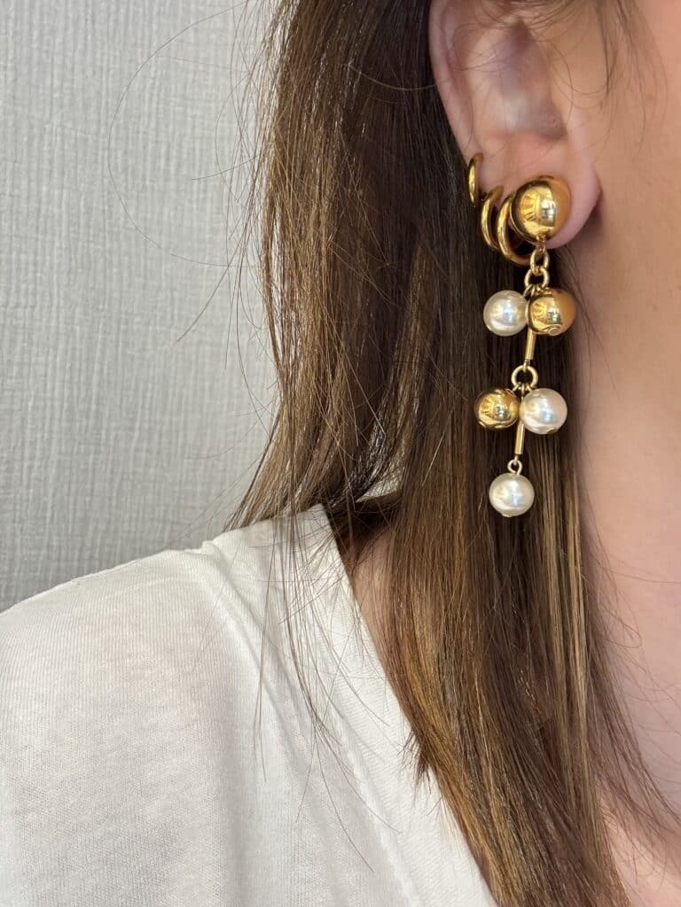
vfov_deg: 60.0
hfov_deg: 46.8
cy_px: 454
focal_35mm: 30
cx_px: 340
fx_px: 787
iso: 64
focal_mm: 2.69
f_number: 1.9
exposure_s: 1/50
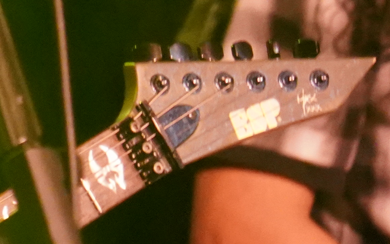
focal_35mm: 554
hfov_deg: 3.7
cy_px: -181
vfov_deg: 2.4
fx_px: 5887
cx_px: -554
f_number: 4
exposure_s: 1/125
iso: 12800
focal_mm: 105
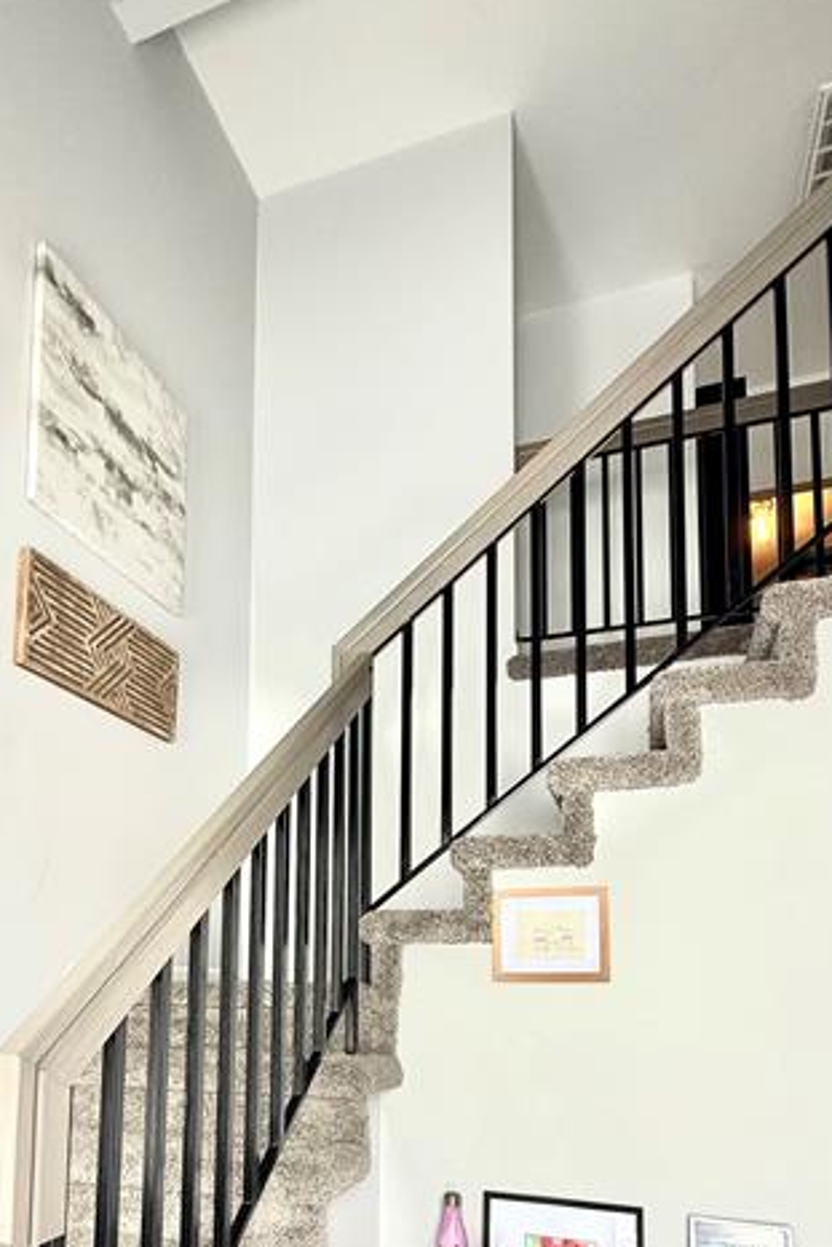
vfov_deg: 69.3
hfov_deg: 52.8
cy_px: 923
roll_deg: -1.4
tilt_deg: +4.3
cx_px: 337
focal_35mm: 24
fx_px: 831
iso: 100
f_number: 2.2
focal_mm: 2.22
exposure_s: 1/99
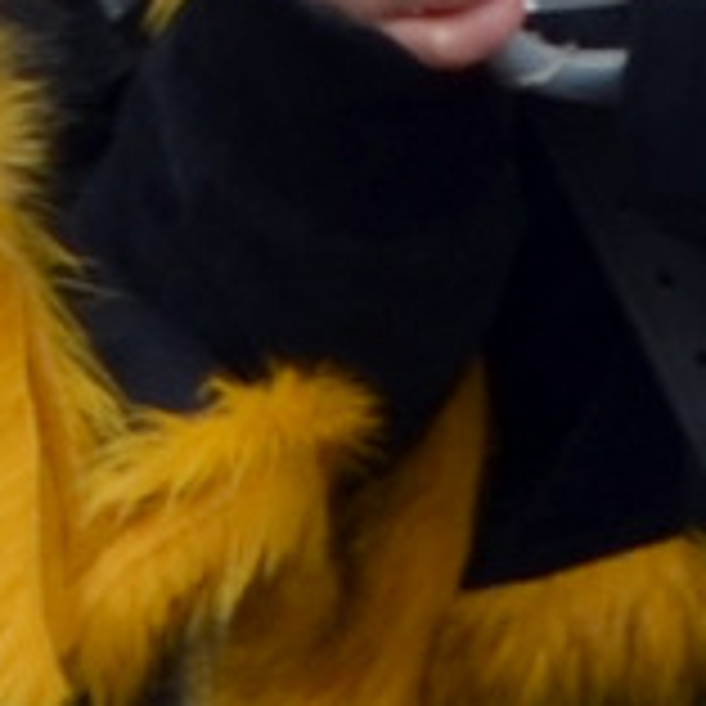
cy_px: -686
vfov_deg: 6.0
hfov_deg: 6.1
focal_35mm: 285
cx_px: -193
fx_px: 6576
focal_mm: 22
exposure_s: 1/200
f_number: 7.1
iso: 100
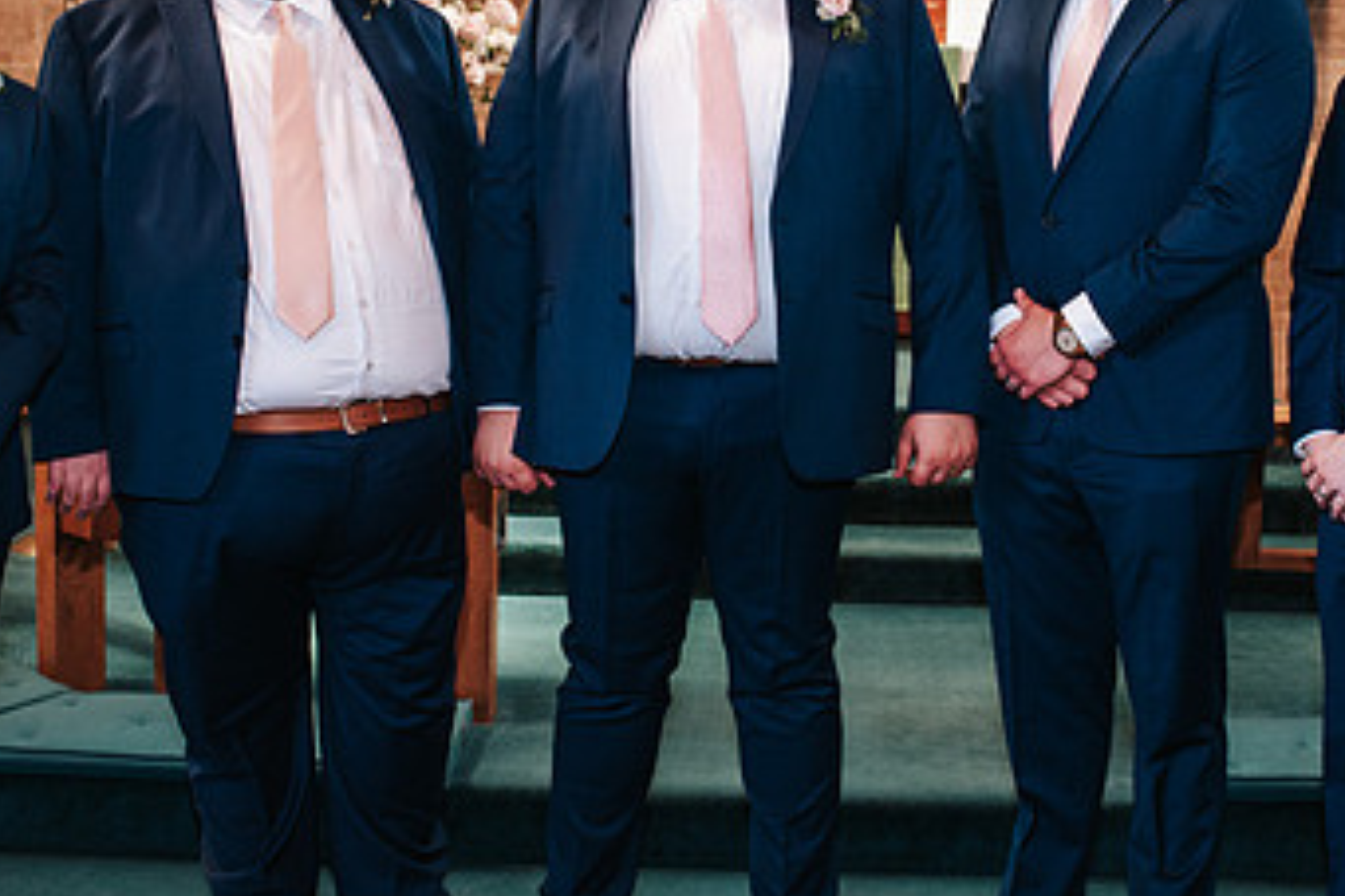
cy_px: 307
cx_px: 722
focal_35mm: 63
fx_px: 2353
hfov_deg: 31.9
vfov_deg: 21.5
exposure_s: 1/125
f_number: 3.2
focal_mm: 35
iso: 1000
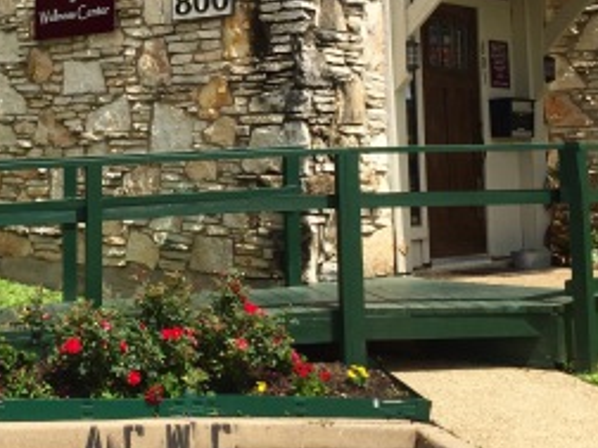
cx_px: 97
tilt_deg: +7.8
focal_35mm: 69
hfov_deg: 27.5
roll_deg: -1.2
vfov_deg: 20.7
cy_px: 14
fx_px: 1192
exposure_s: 1/1883
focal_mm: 4.15
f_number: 2.2
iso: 32
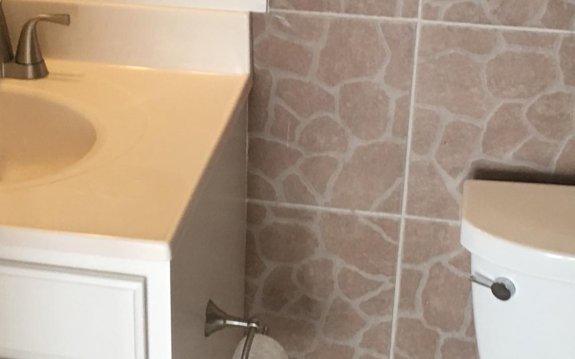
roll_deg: +0.4
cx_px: 175
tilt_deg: -27.1
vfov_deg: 16.1
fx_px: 1269
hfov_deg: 25.3
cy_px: 188
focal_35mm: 81
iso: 50
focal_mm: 4.15
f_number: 2.2
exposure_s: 1/15
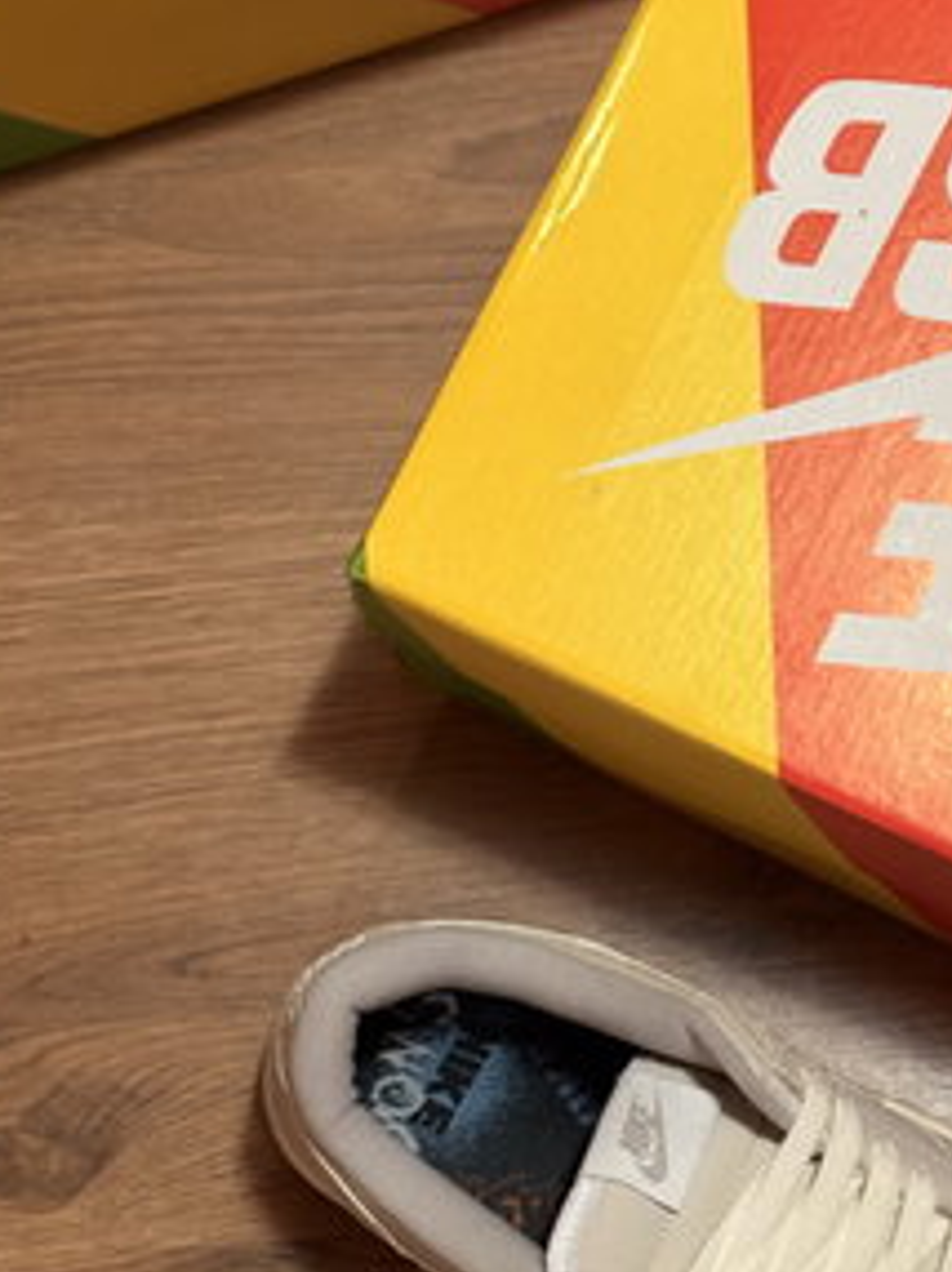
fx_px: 3562
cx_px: 685
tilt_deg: -81.9
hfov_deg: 15.2
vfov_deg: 20.0
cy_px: 1003
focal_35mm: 97
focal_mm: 5.96
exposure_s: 1/25
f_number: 1.6
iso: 250
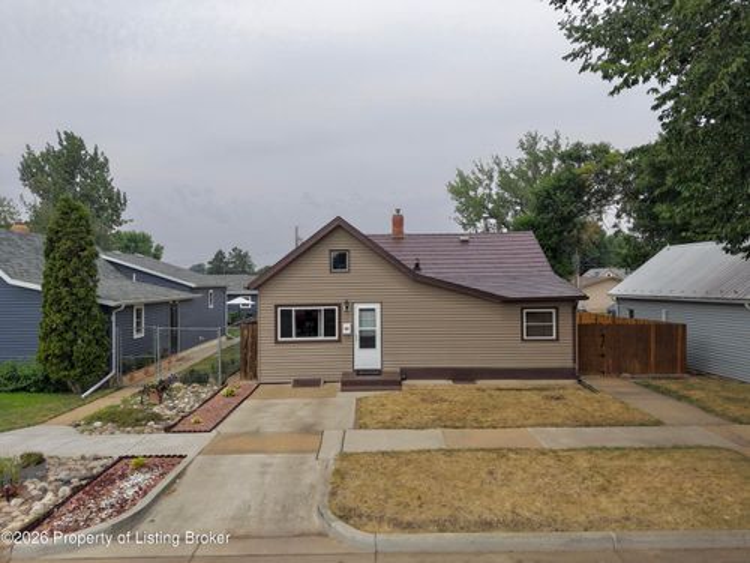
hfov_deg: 71.6
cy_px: 282
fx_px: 520
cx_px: 375
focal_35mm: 24
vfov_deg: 56.8
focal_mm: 8.67
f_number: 1.8
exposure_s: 1/3000
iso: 150
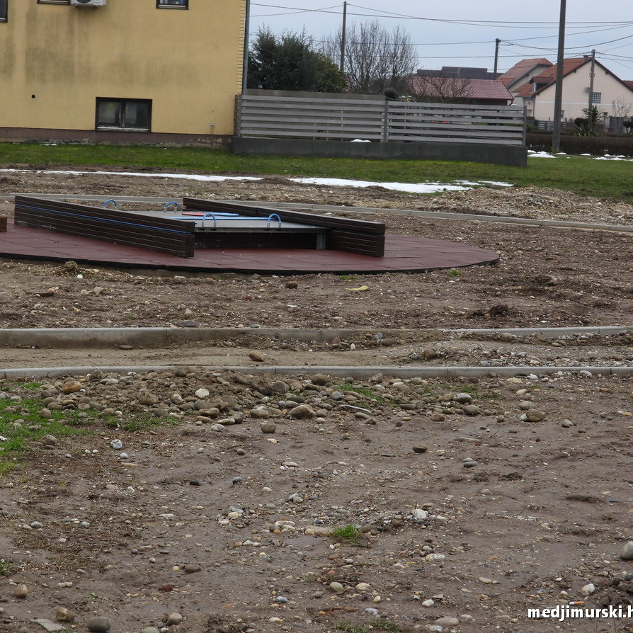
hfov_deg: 19.5
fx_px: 1841
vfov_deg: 19.5
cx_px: 224
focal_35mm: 89
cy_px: 315
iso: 100
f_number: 3.5
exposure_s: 1/400
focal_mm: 13.5
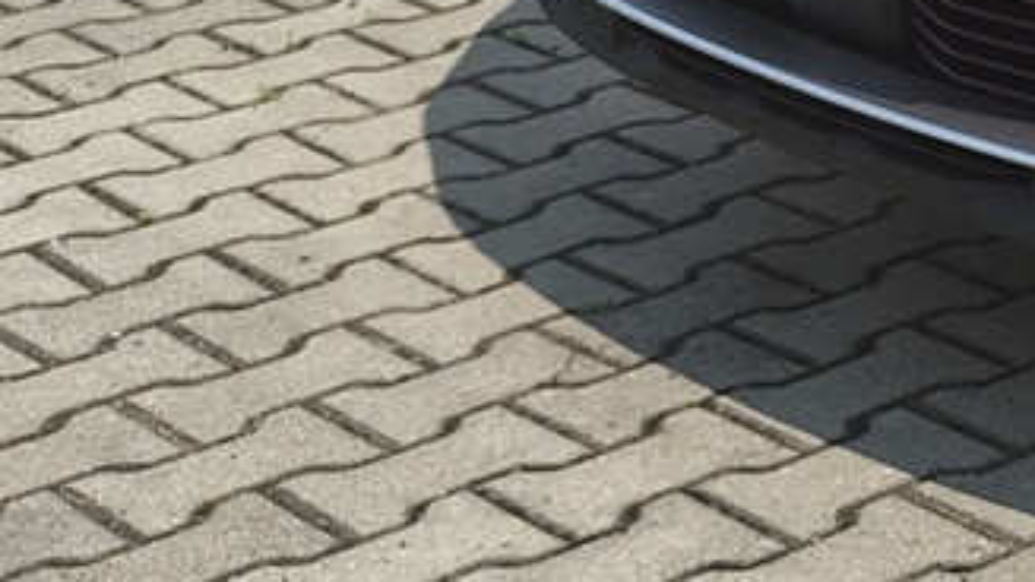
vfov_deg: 10.2
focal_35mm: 115
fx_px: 3156
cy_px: -313
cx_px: 1975
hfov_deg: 15.5
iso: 100
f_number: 1.8
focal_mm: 5.56
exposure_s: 1/1753
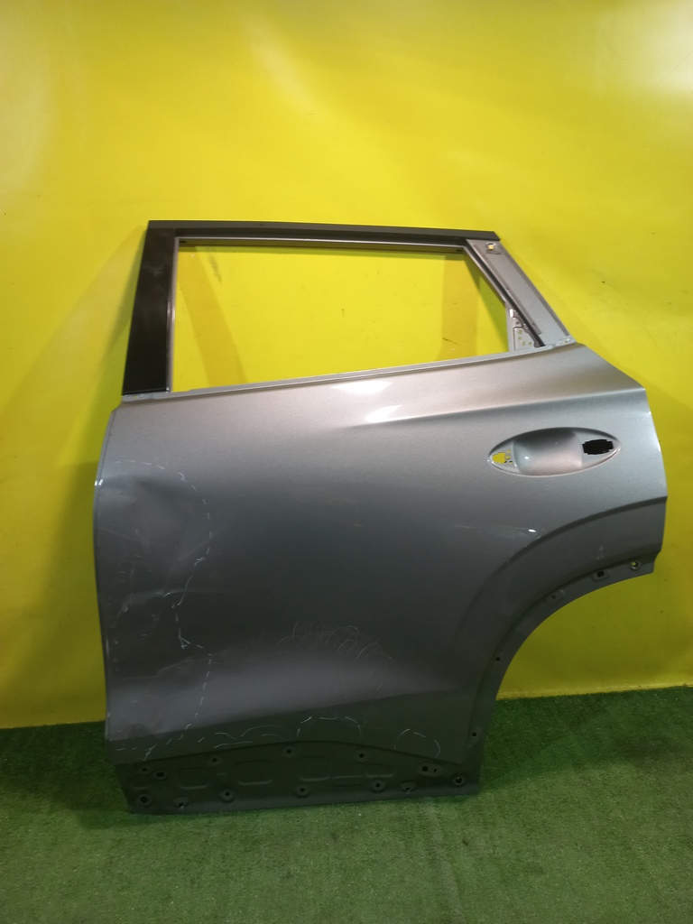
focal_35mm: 25
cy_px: 462
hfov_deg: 54.9
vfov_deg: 69.4
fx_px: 667
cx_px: 346
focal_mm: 4.6
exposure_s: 1/50
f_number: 1.8
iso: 125
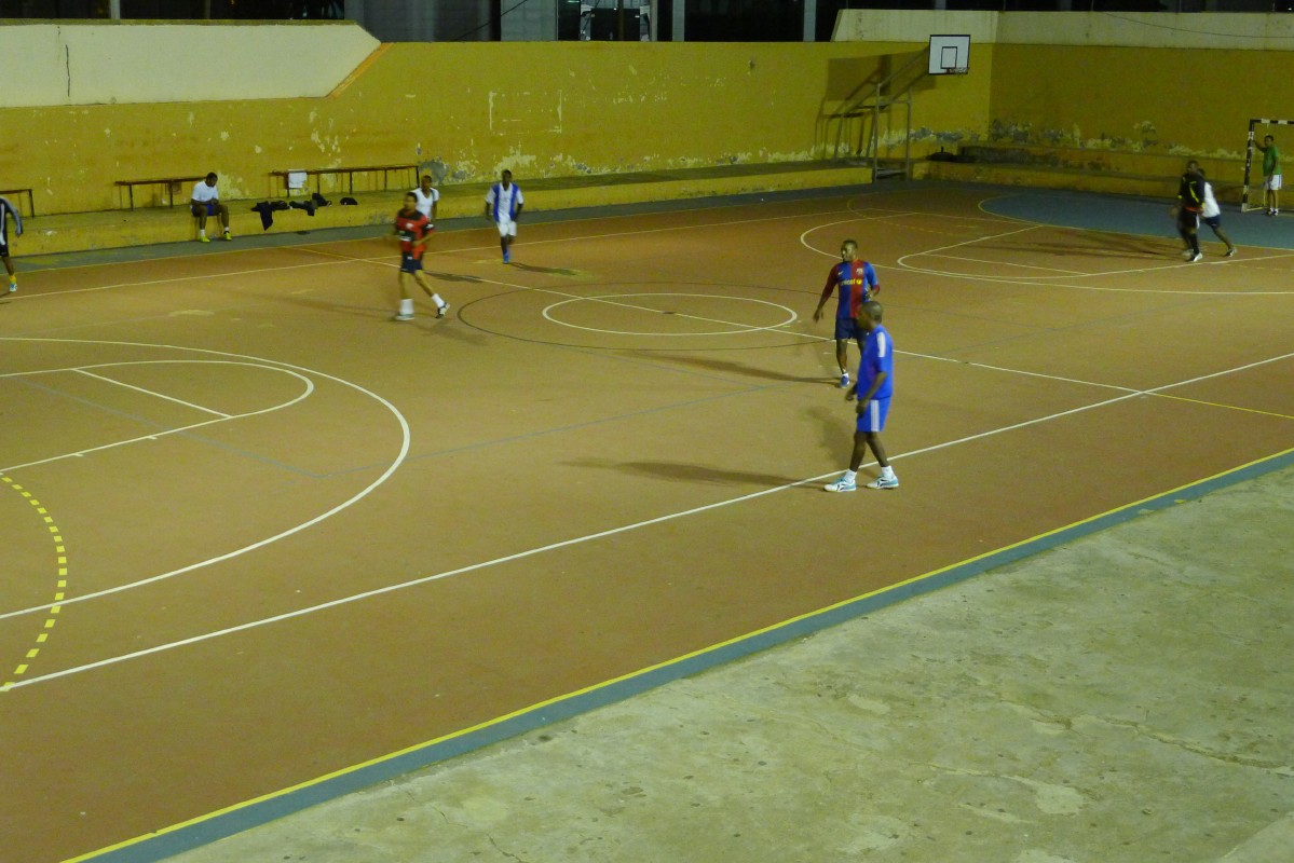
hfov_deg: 39.6
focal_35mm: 50
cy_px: 432
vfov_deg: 27.0
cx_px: 647
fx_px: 1798
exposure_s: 1/40
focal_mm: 10.7
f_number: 2.7
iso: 800
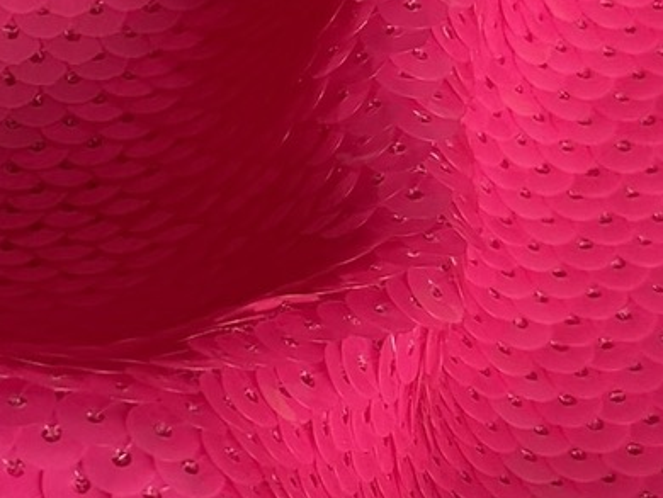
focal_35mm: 63
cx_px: -14
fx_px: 1207
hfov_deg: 28.6
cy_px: 338
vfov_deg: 23.2
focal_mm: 6.76
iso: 100
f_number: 1.78
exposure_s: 1/121
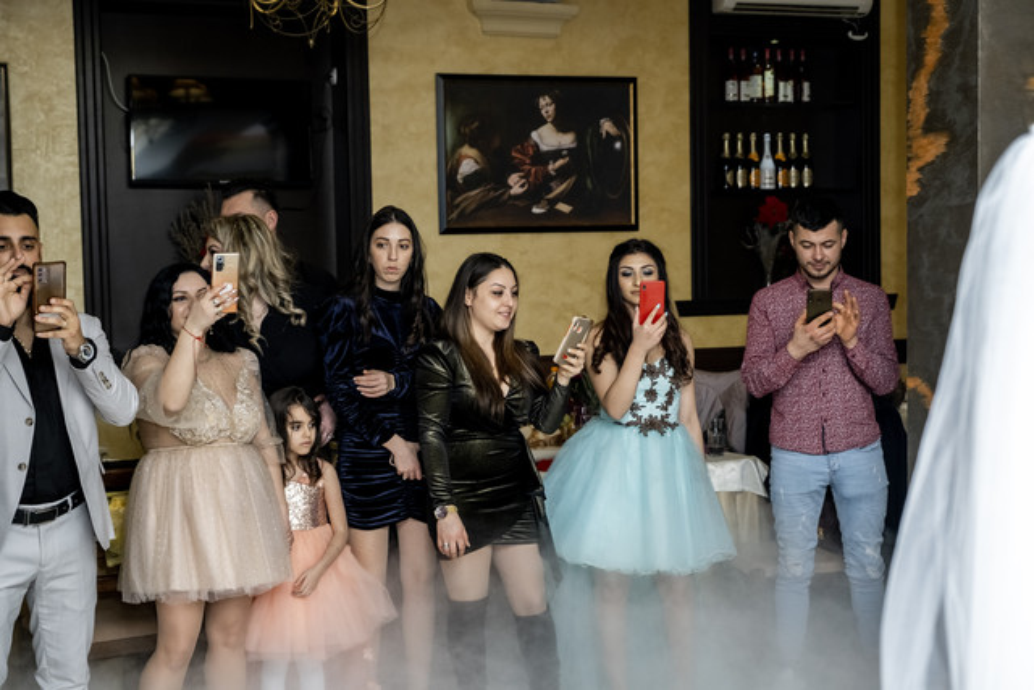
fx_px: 1580
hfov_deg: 36.2
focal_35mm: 55
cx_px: 517
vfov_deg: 24.6
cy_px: 345
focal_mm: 36.5
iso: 800
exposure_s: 1/160
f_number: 2.8
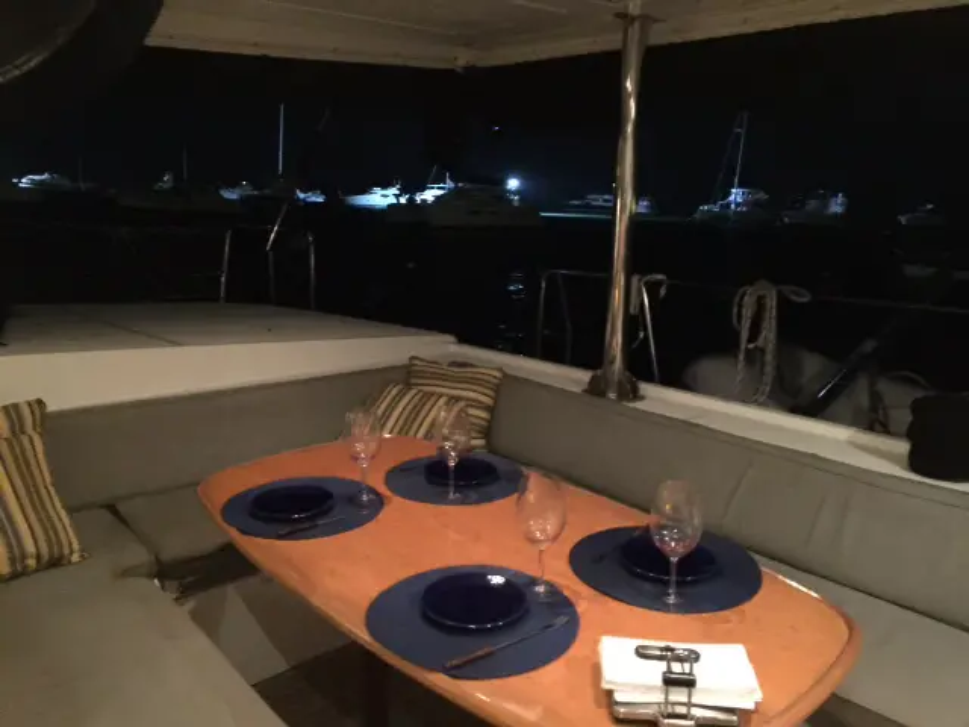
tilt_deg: -10.3
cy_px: 364
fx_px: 812
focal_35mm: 29
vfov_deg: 48.2
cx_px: 484
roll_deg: -2.6
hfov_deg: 61.7
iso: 320
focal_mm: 4.15
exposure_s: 1/4
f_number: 2.2
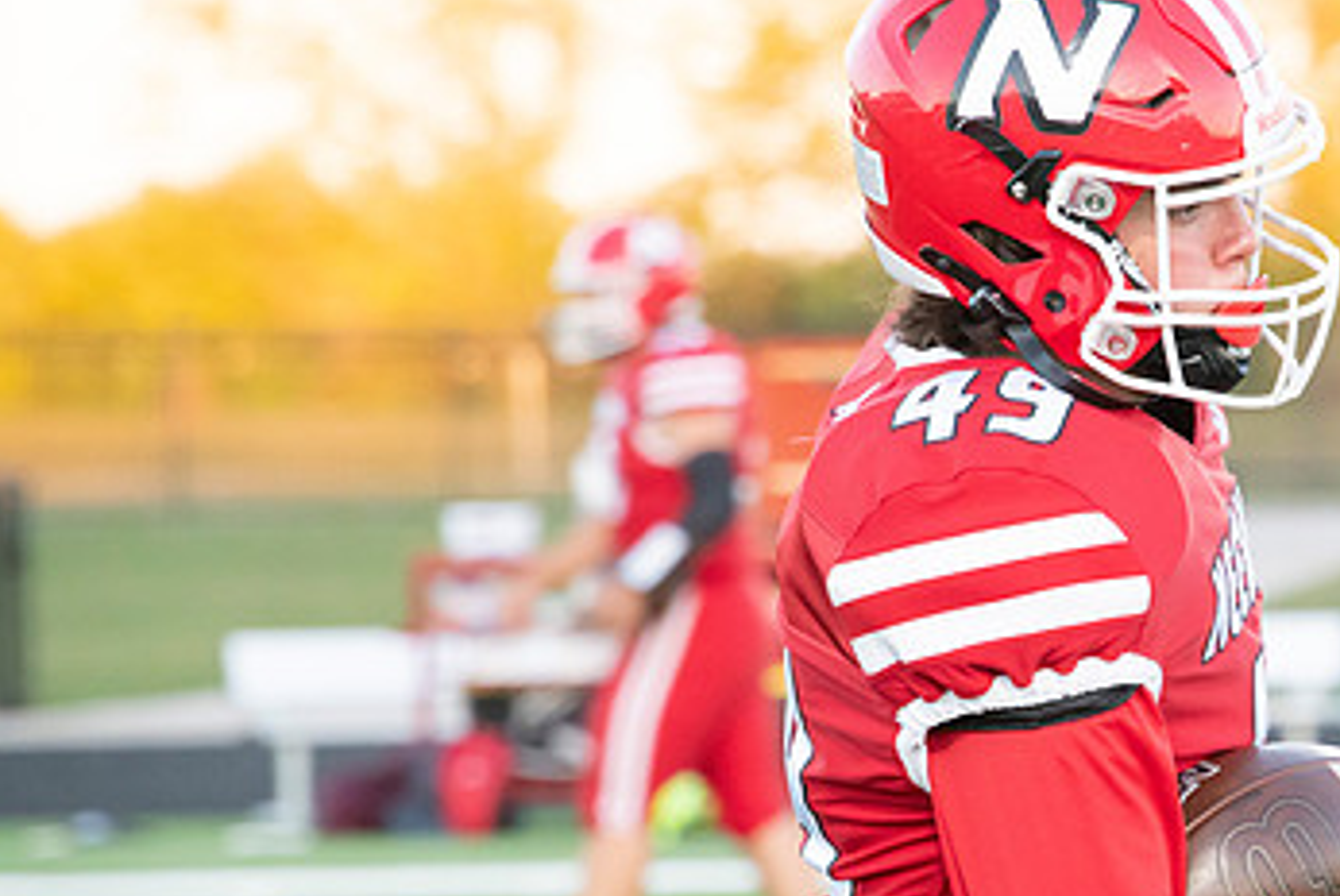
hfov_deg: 4.1
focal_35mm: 501
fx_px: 18663
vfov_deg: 2.7
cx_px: 1116
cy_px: 581
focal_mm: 300
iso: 8000
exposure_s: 1/500
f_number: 9
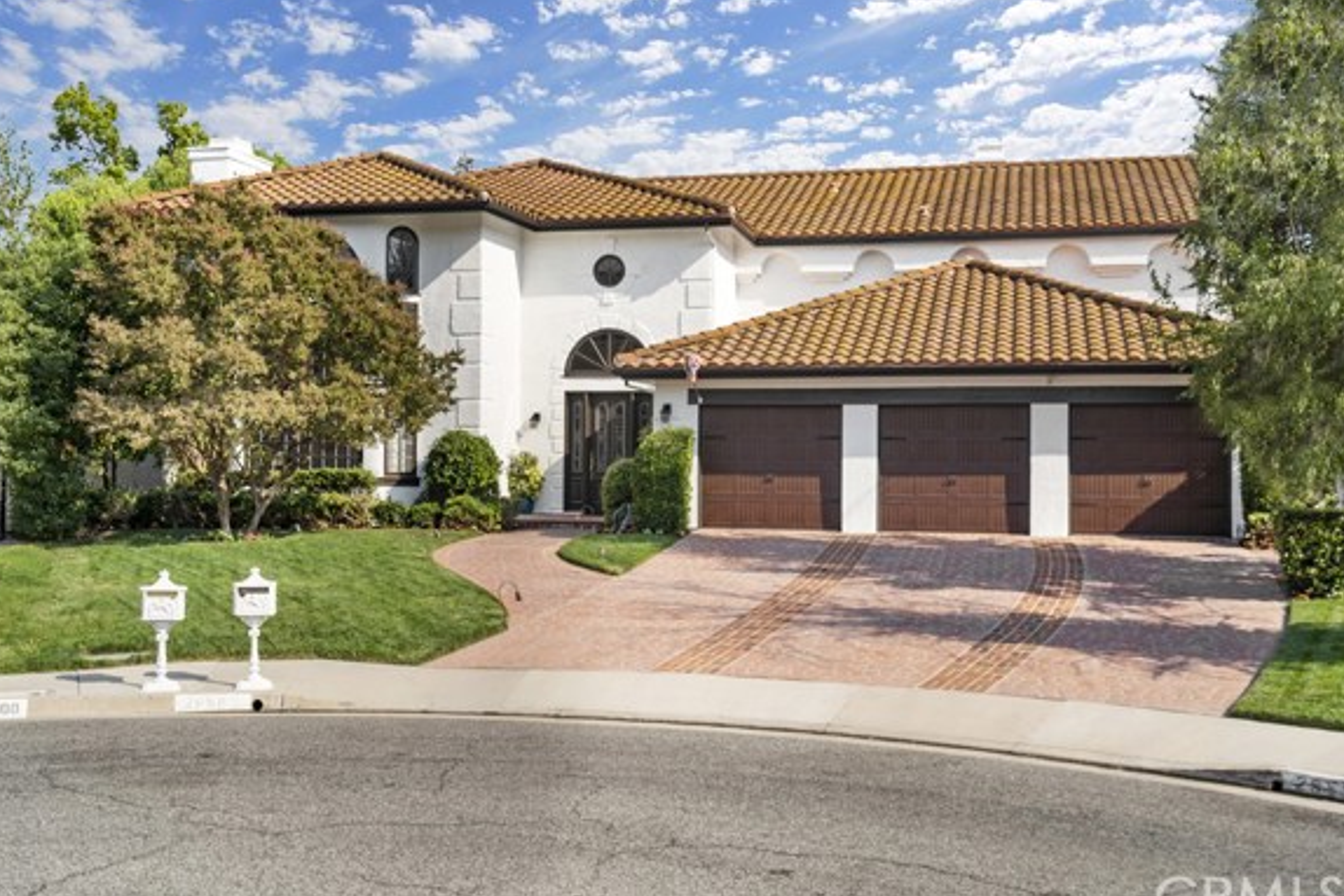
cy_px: 432
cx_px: 674
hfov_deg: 49.5
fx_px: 1456
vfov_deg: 34.2
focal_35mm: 39
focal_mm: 35
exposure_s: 1/400
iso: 100
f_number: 7.1
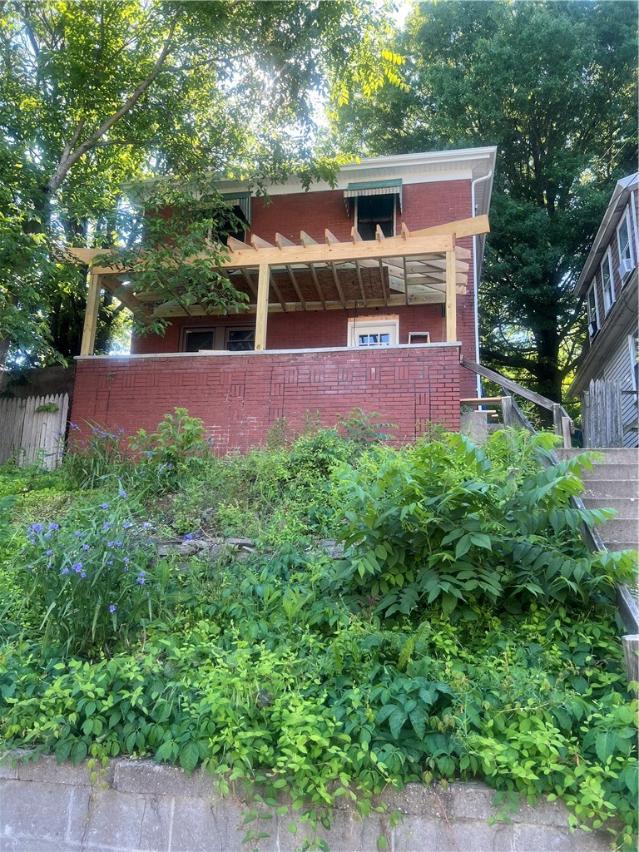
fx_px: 640
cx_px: 320
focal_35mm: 26
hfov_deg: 53.1
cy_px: 426
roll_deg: -0.2
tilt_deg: +15.7
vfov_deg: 67.3
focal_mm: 5.7
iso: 50
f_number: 1.5
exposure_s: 1/325
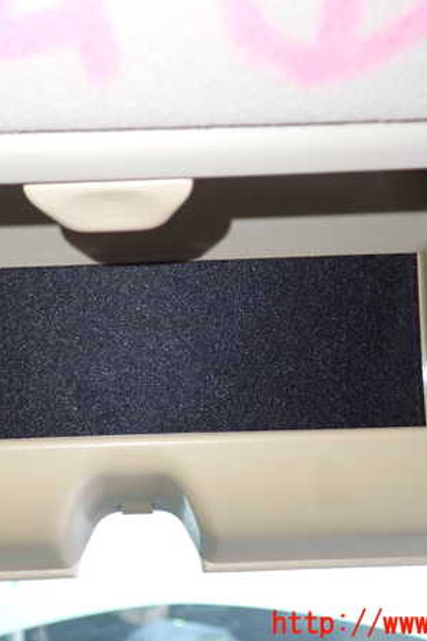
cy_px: 319
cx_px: 165
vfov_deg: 46.4
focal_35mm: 42
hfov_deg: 31.8
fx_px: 748
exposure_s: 1/30
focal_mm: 5.4
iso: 400
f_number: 2.3
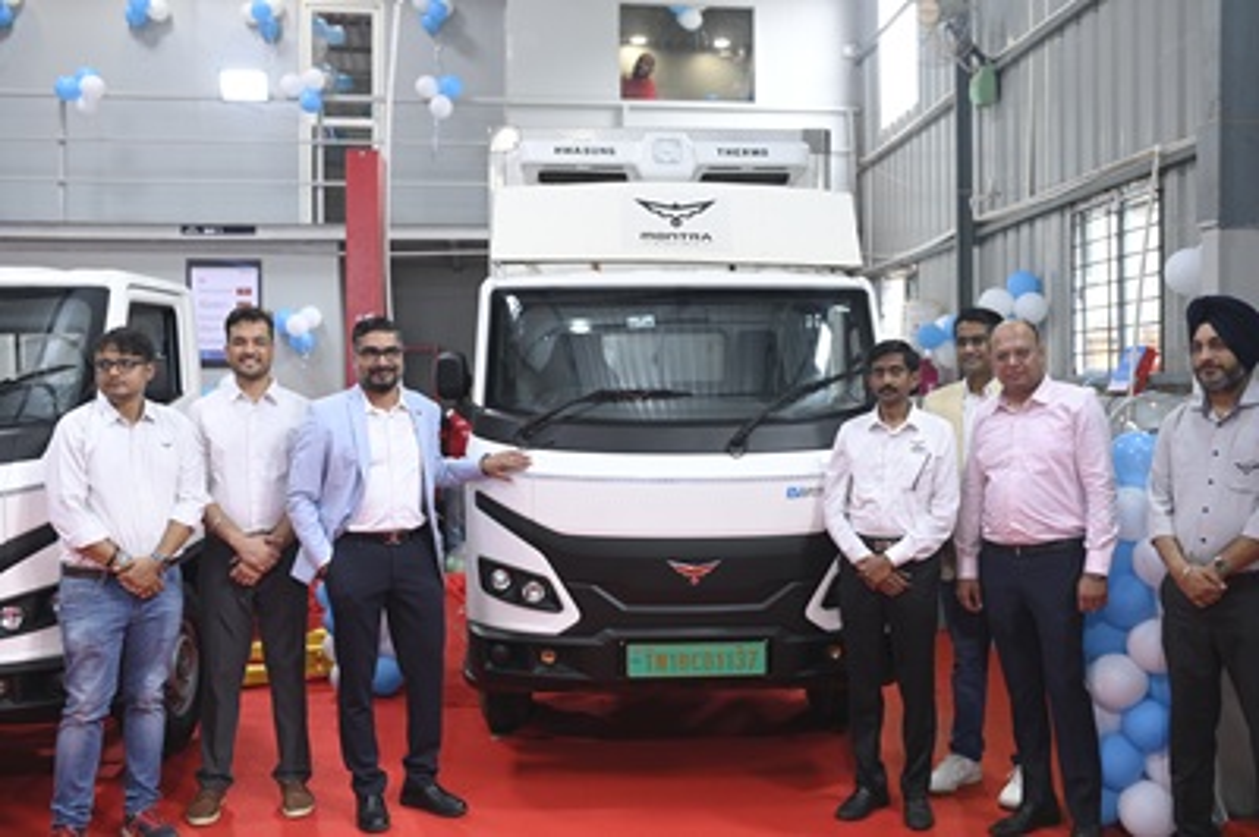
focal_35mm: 35
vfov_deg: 37.8
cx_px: 630
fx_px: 1223
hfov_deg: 54.5
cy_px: 418
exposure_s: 1/160
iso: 400
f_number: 2.8
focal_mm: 35
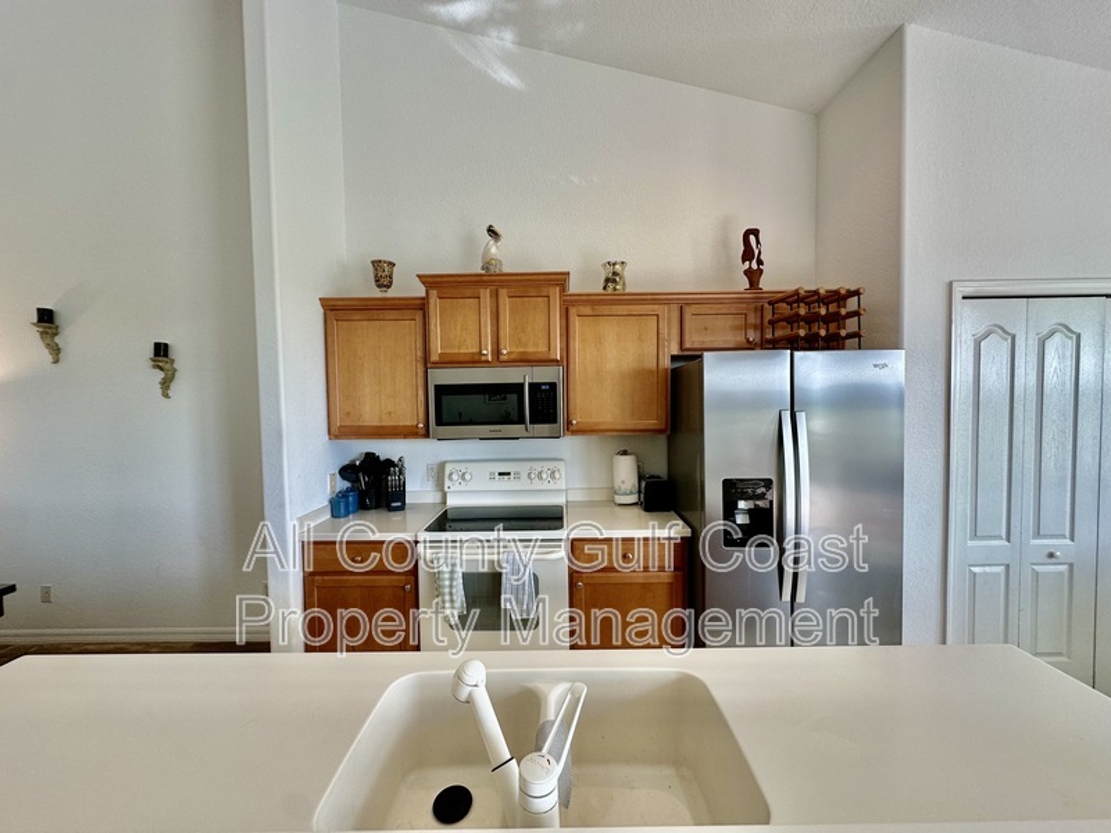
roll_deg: +0.9
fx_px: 449
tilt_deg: -1.9
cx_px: 556
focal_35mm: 14
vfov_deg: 85.7
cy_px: 416
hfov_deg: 102.1
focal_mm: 2.22
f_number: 2.2
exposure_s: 1/120
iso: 125
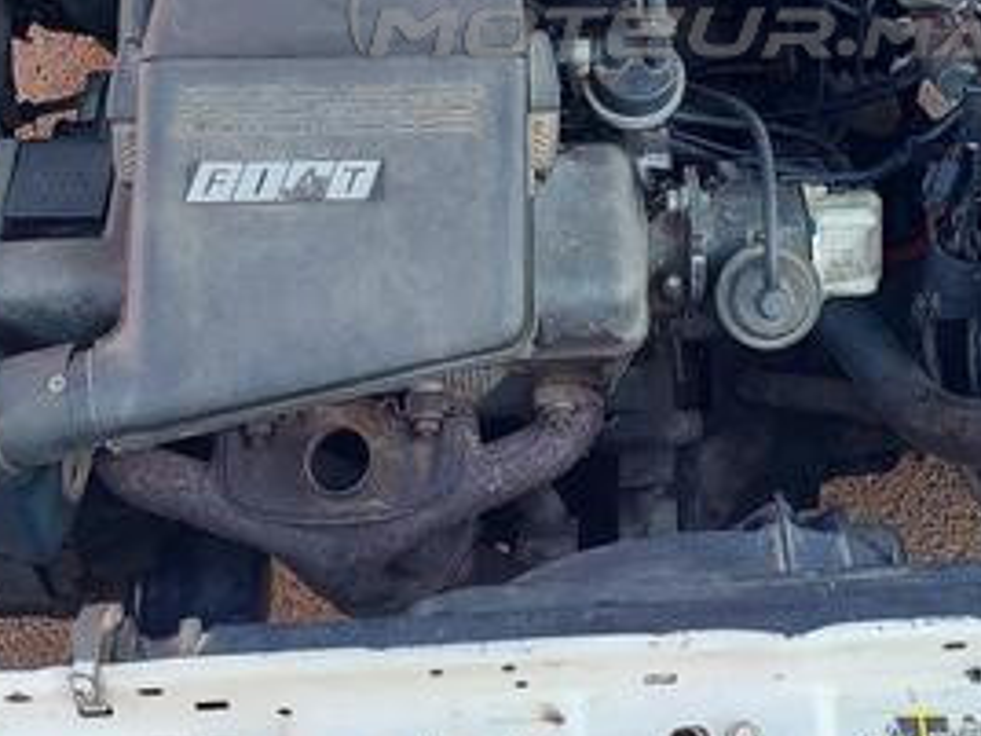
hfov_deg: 34.0
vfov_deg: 24.8
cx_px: 670
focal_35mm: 56
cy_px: -16
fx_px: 1587
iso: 32
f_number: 1.8
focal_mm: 5.06
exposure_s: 1/60
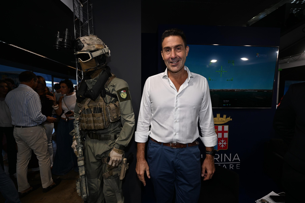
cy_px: 102
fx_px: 140
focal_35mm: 16
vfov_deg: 72.0
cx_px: 152
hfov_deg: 95.0
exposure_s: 1/100
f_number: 4.5
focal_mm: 16.5
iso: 90
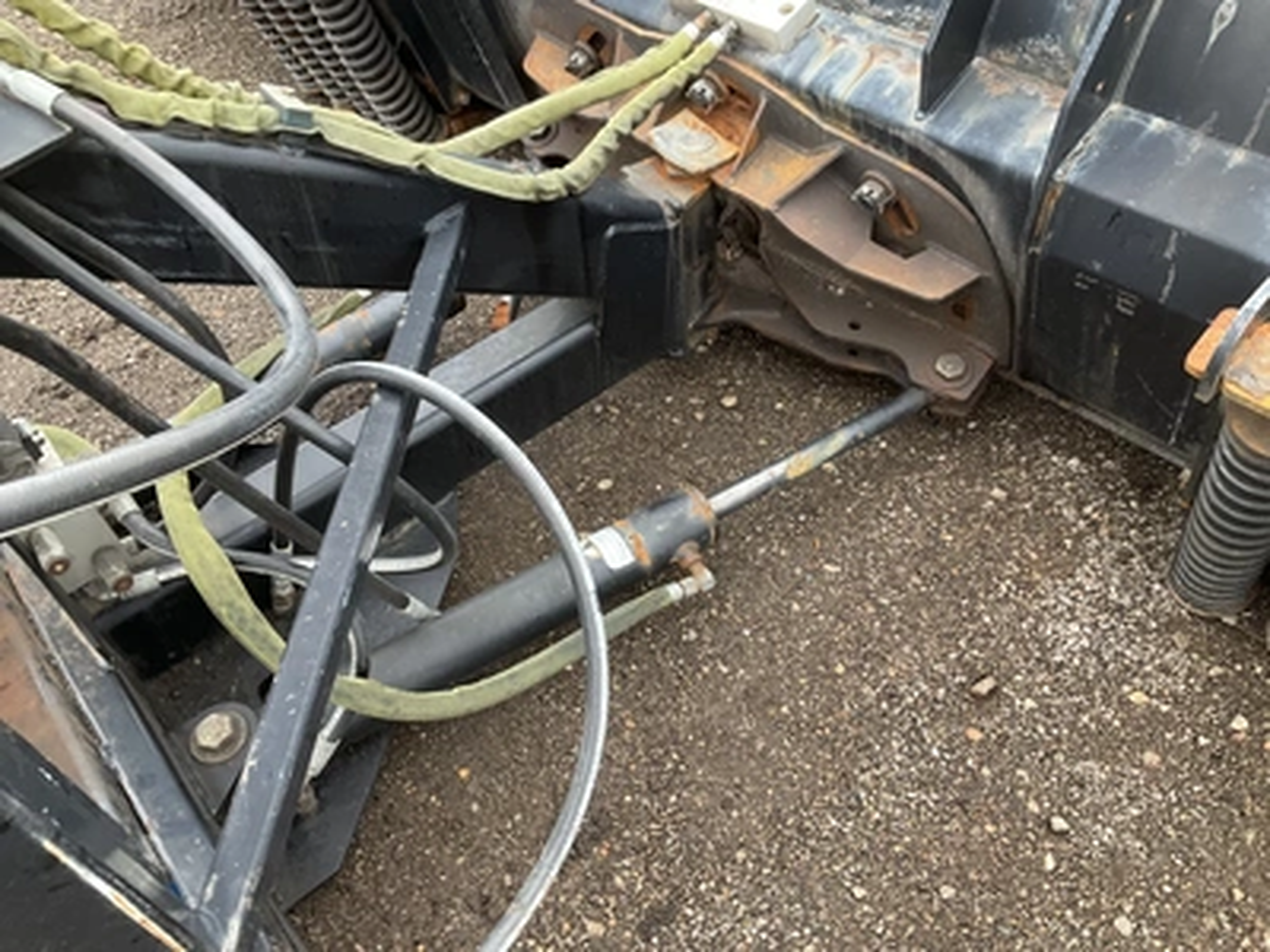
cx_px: 635
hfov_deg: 61.7
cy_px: 476
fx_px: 1064
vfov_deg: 48.2
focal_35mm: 29
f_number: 1.8
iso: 50
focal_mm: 3
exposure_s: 1/122
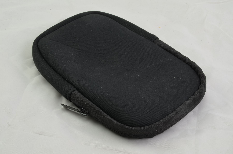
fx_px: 388
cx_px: 116
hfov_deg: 33.5
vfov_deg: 22.5
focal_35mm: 60
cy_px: 77
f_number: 20
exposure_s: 1
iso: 100
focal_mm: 40
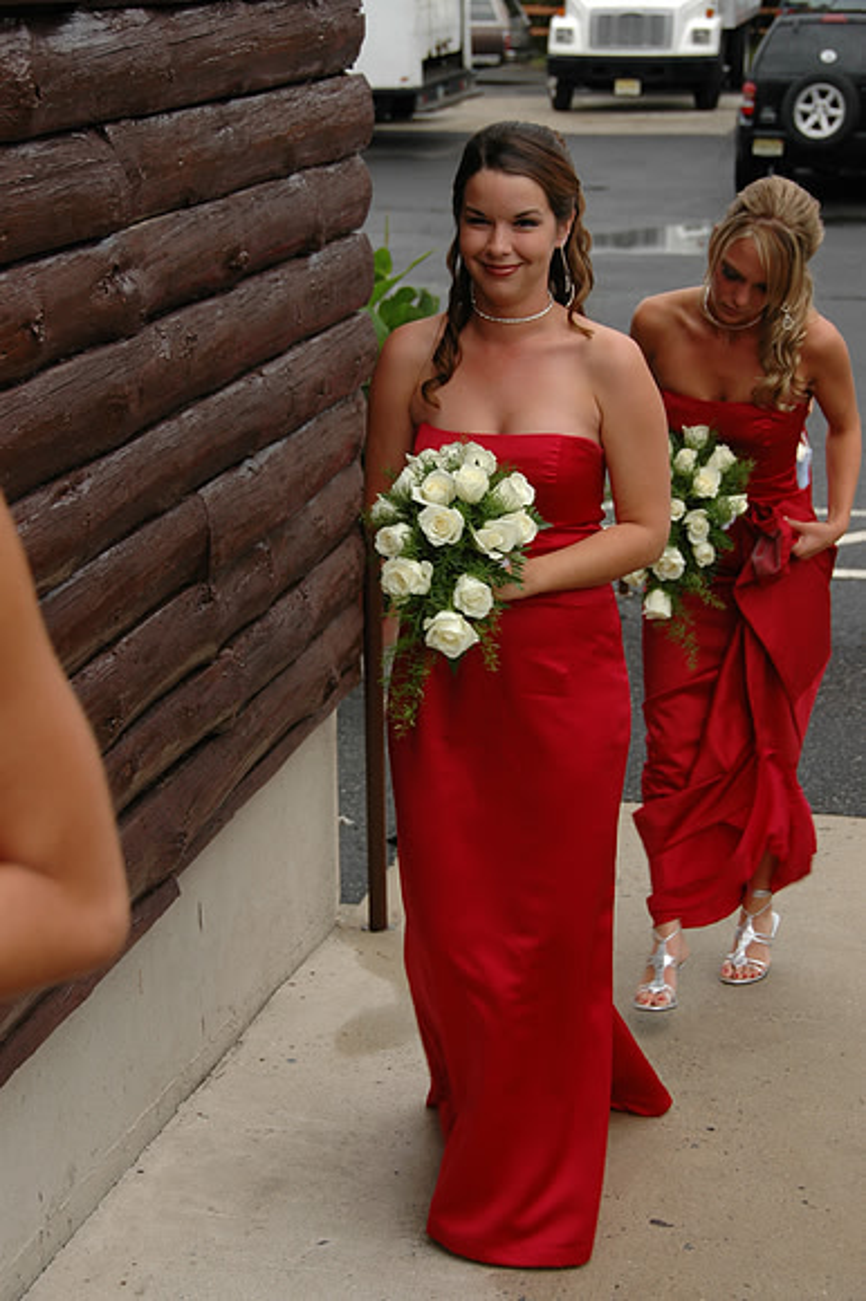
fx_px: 2601
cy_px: 650
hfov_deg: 18.9
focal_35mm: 72
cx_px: 433
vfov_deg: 28.1
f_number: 5.6
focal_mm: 48
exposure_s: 1/100
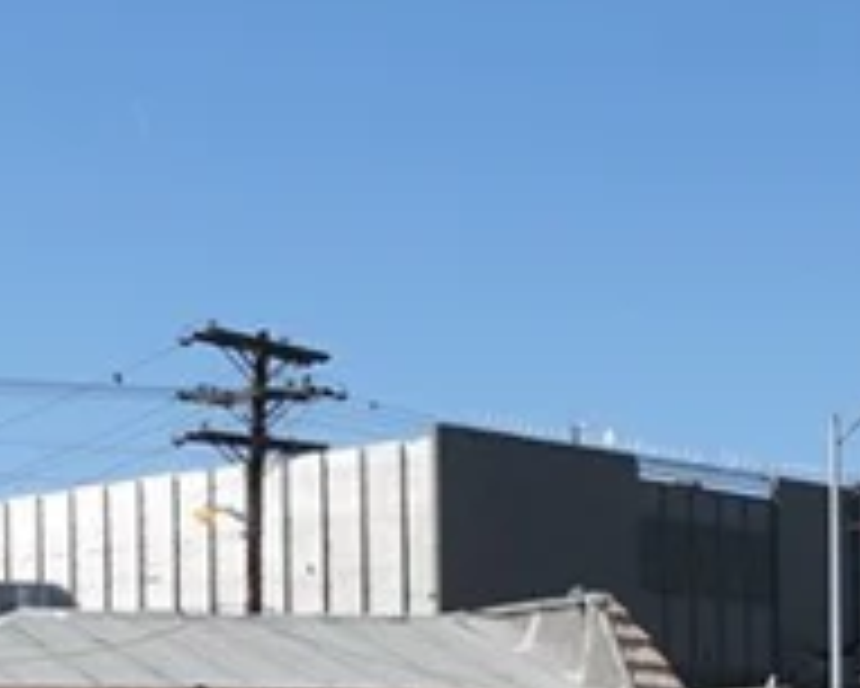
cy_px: 830
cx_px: 171
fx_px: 3081
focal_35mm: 121
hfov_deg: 15.8
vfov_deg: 12.5
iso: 125
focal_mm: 9.4
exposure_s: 1/800
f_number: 5.6
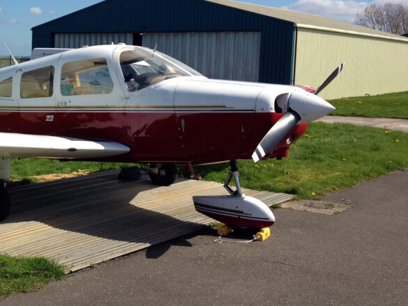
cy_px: 108
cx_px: 62
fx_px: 719
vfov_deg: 23.9
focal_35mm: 61
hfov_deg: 30.6
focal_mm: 4.28
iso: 50
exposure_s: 1/2045
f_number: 2.4
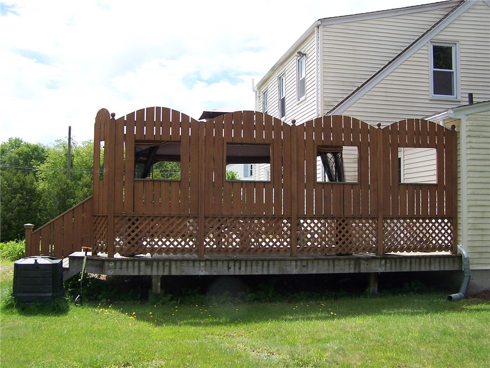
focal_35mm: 38
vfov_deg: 37.7
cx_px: 245
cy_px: 184
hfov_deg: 49.0
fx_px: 538
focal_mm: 6.3
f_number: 2.8
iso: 80
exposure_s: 1/1000
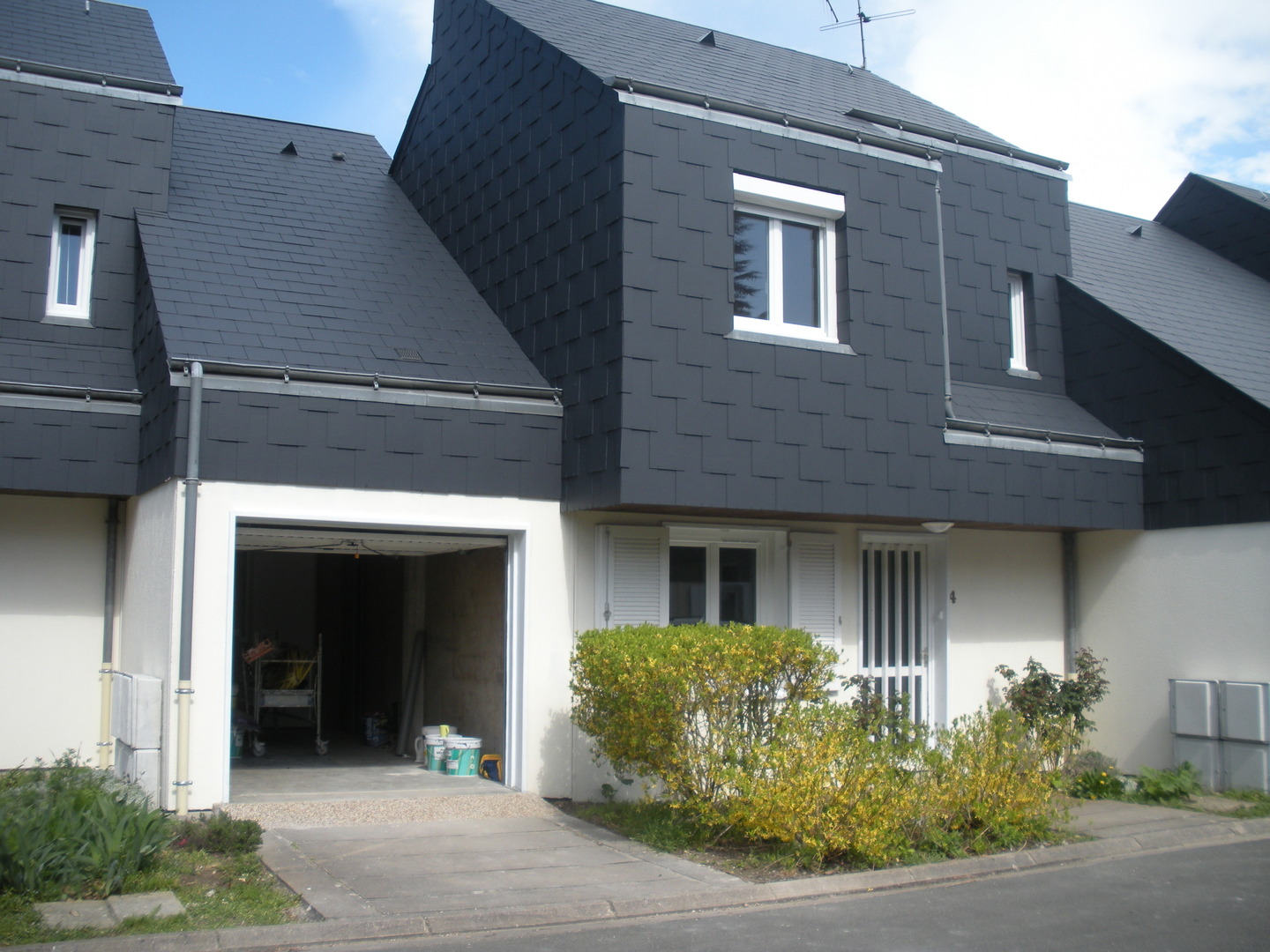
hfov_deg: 51.4
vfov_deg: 39.7
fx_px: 1321
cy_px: 476
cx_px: 635
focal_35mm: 36
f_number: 3.5
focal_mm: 6.3
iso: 64
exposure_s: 1/362
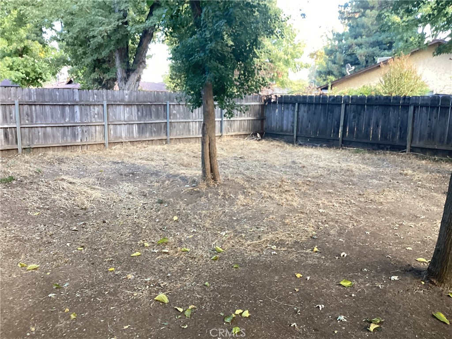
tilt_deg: -8.1
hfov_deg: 58.4
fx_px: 405
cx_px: 226
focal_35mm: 31
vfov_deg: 45.4
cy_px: 170
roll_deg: -0.6
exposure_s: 1/60
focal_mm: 3.3
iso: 125
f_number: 2.4
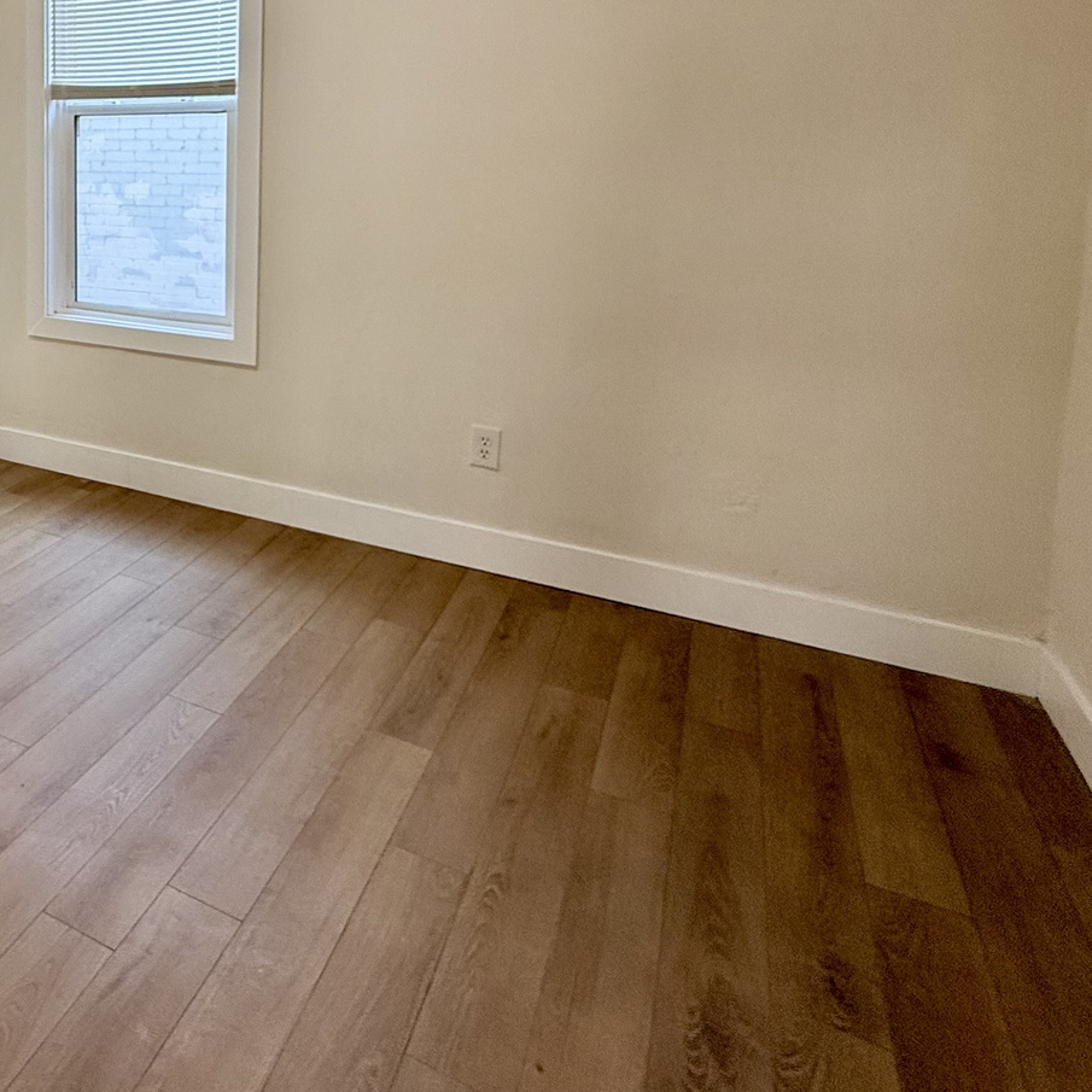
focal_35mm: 28
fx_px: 999
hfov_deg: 48.3
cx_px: 24
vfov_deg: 54.0
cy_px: 244
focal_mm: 2.22
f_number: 2.2
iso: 100
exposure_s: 1/120
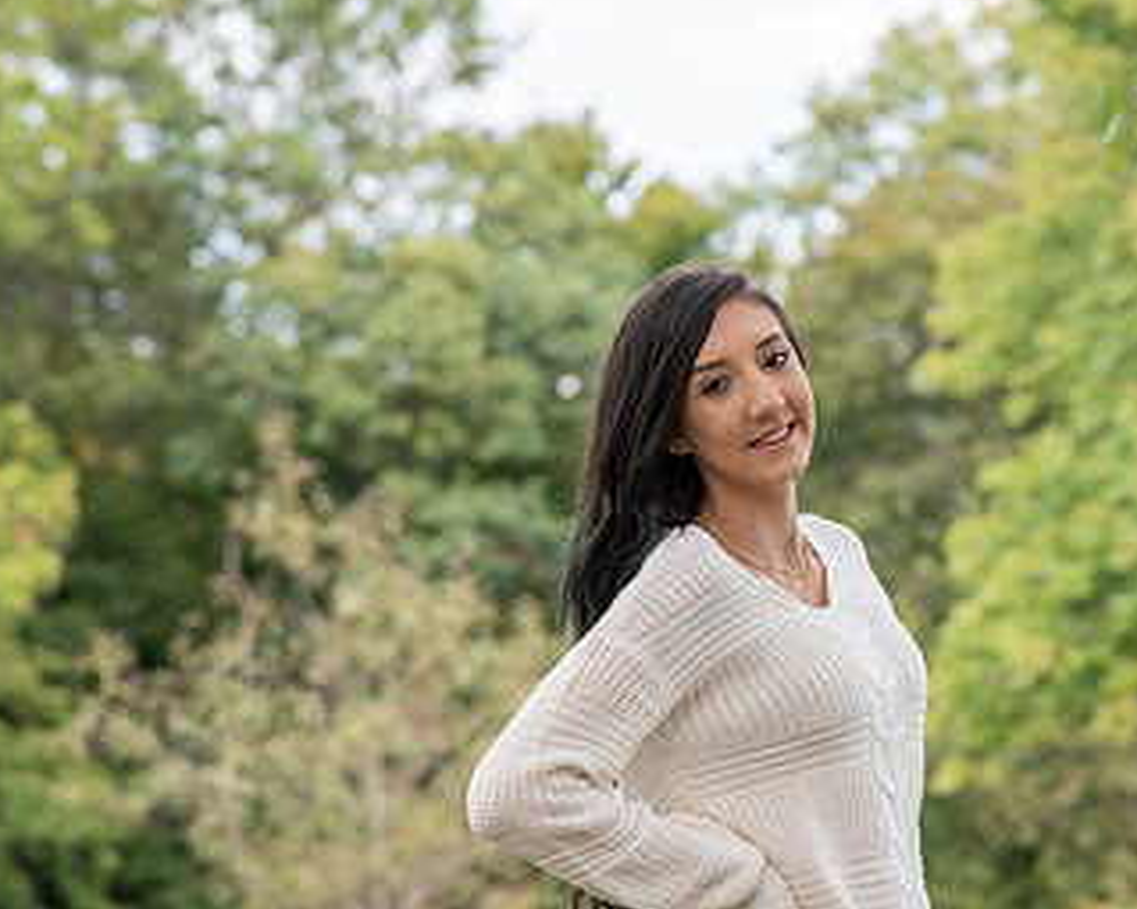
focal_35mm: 214
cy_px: 522
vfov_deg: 7.2
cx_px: 742
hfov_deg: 9.0
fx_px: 7199
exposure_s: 1/400
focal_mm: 112
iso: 400
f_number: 5
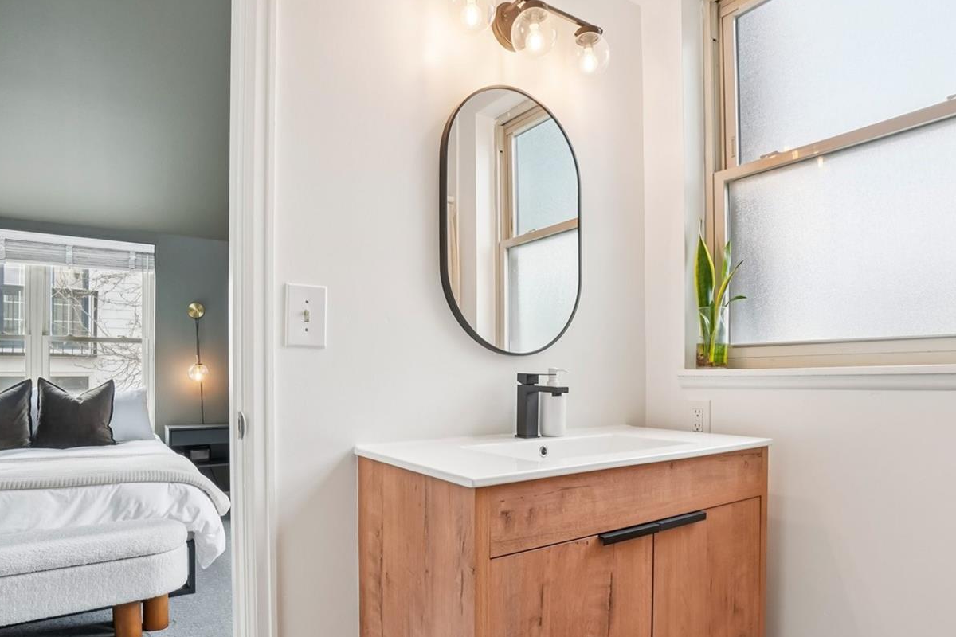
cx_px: 460
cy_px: 378
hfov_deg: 83.9
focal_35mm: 20
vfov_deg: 61.5
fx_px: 531
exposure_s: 1/40
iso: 400
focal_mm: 10
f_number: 8
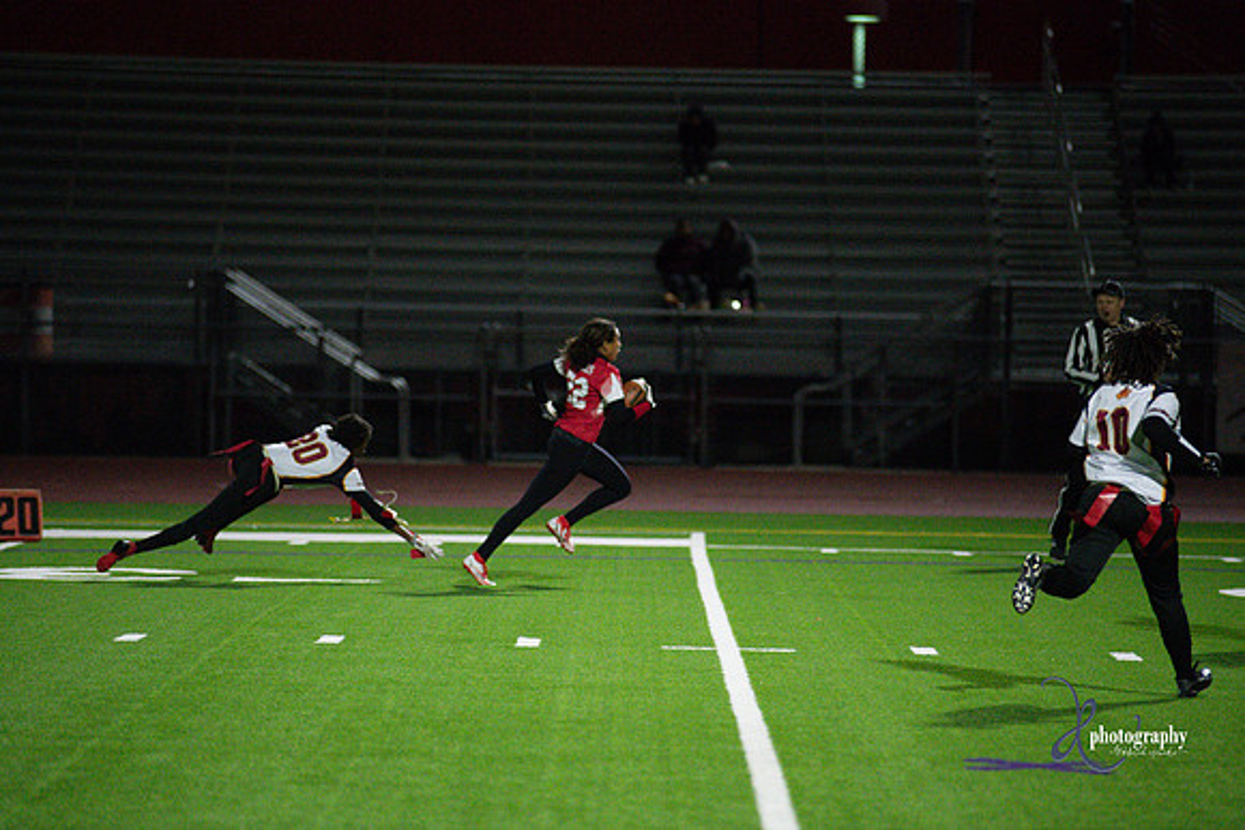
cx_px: 622
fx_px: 6918
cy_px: 415
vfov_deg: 6.9
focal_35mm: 200
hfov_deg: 10.3
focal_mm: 200
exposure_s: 1/2500
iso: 14400
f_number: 2.8
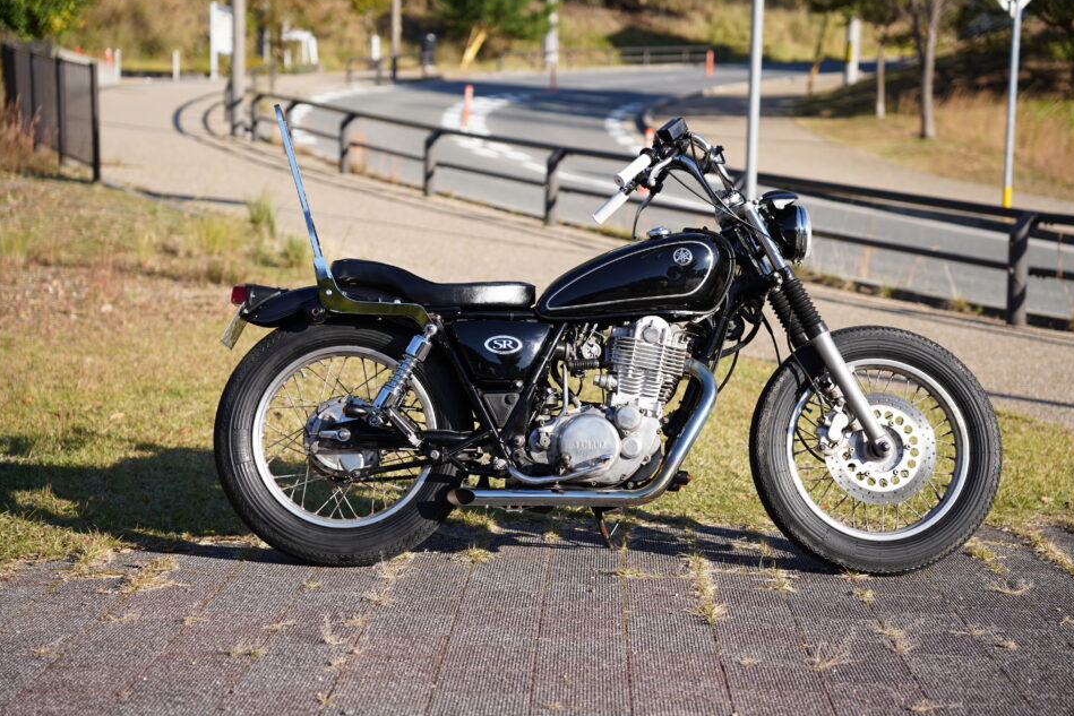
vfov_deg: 19.9
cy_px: 334
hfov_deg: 29.5
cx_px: 559
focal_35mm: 68
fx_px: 2038
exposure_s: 1/1000
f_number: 2.8
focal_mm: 63.3
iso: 100
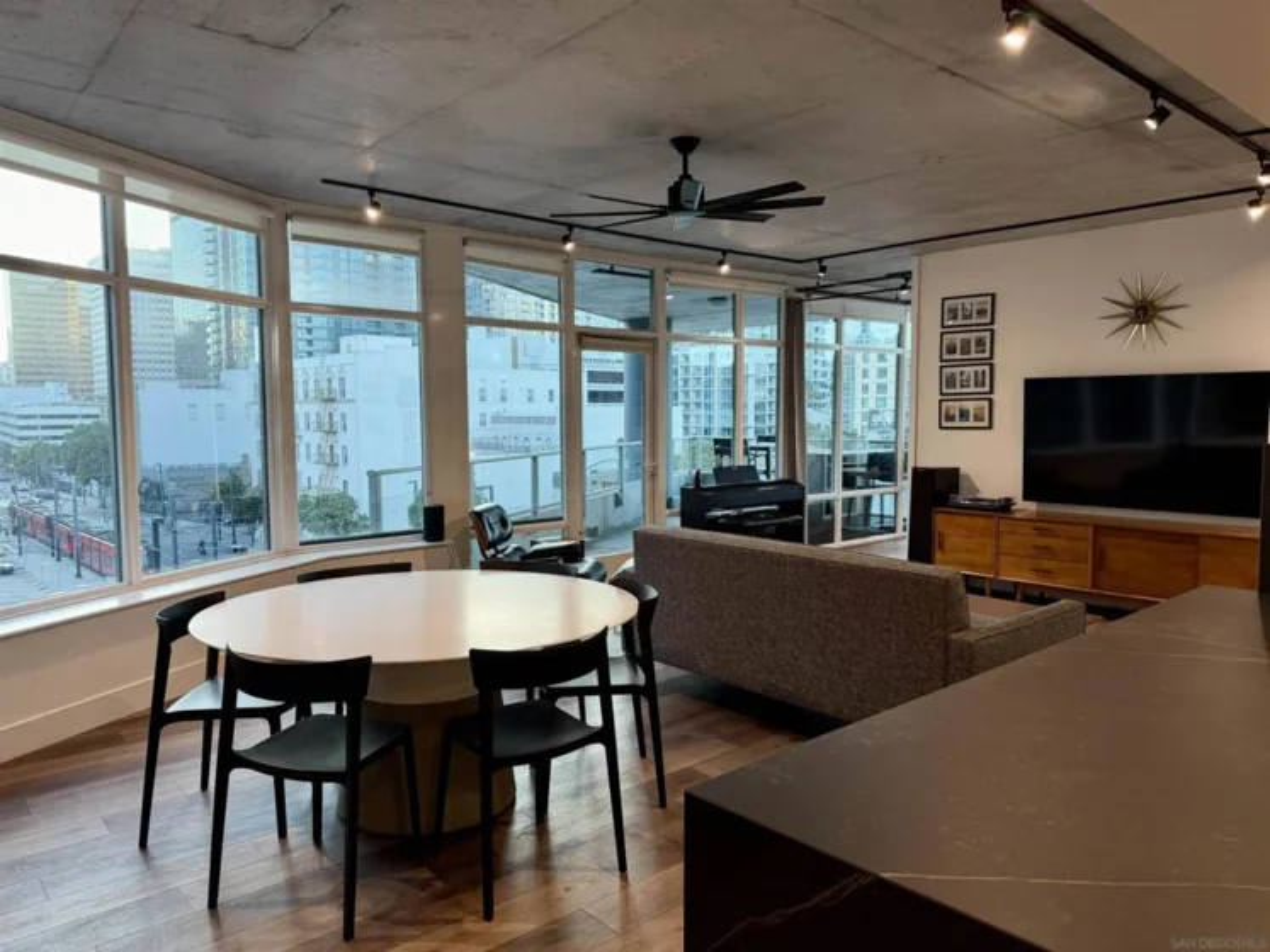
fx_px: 880
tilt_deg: -4.0
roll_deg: +0.1
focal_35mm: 24
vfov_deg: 56.8
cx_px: 635
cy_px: 476
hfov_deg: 71.6
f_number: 1.78
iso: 125
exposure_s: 1/120
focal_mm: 6.76
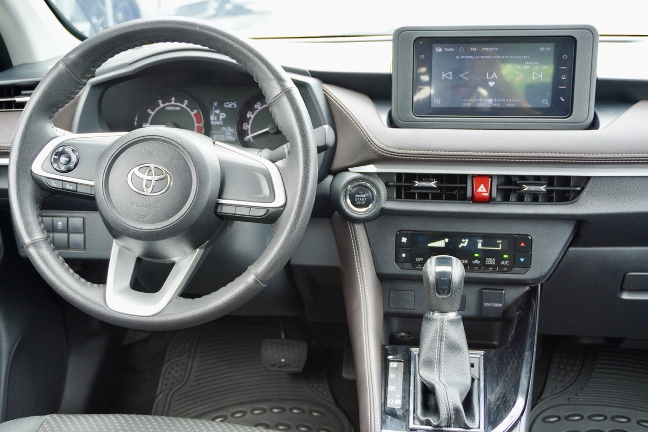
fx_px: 783
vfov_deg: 30.8
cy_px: 216
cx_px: 324
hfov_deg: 45.0
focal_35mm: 44
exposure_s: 1/60
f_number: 4.5
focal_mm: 29
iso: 320
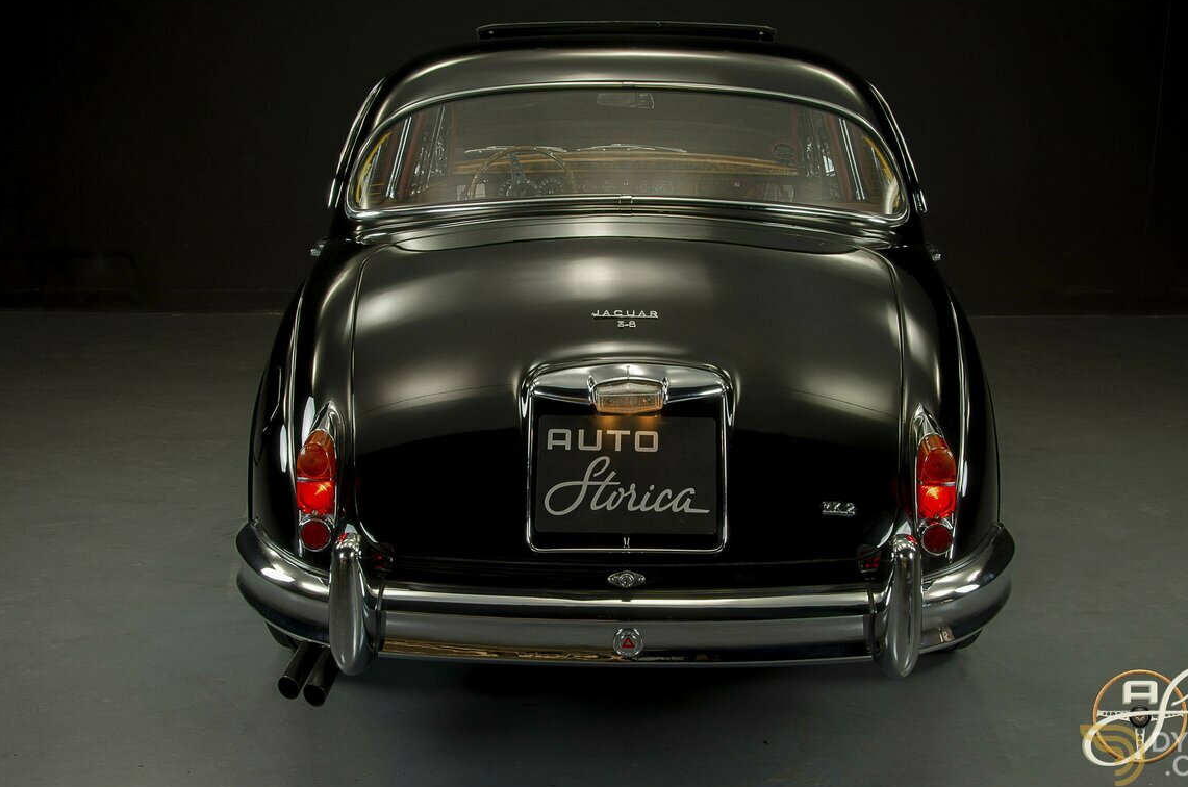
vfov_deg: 32.5
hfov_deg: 47.5
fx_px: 1350
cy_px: 383
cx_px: 622
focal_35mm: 41
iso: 200
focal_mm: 26
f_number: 14
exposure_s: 1/1.25
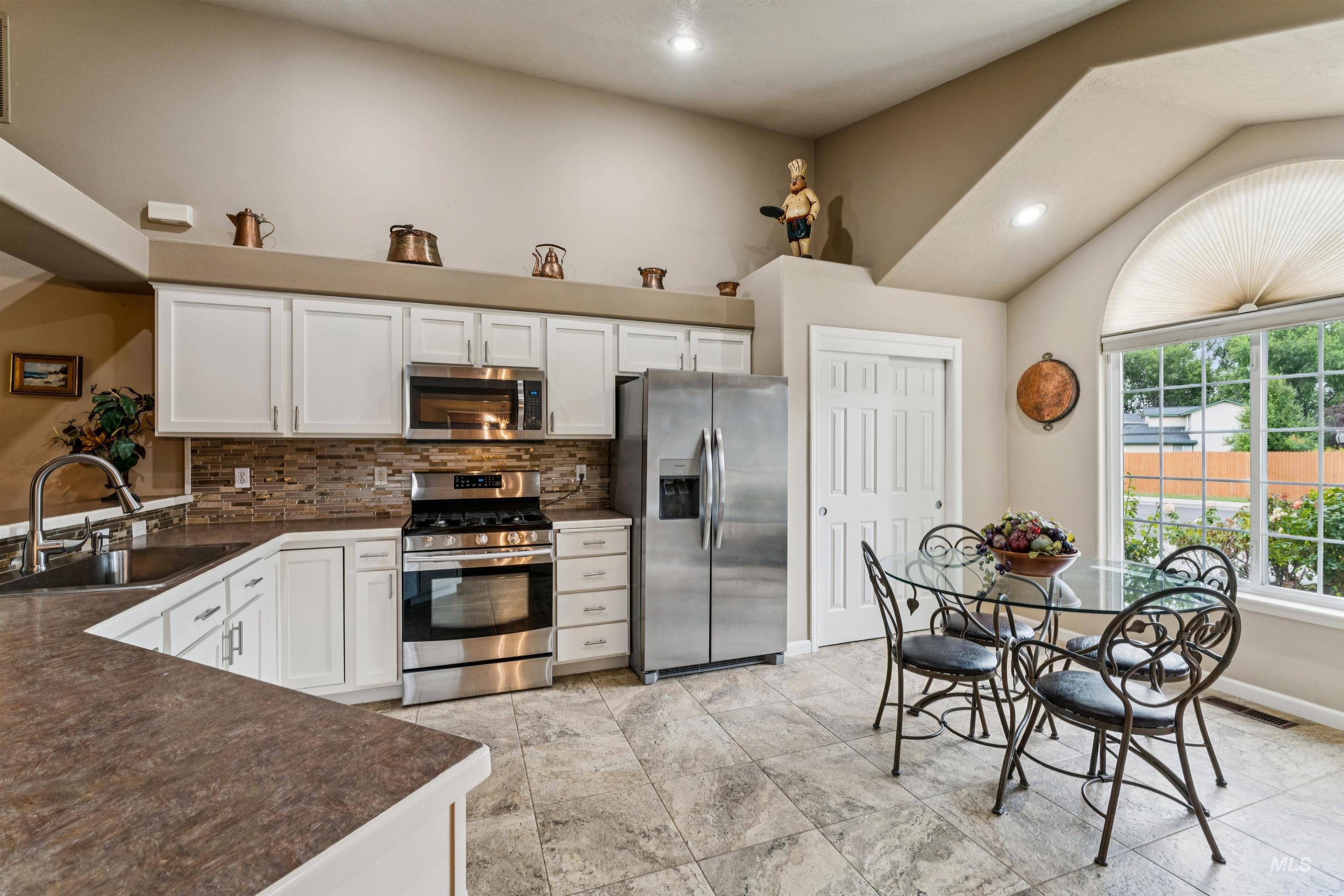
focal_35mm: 15
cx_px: 672
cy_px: 448
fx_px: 575
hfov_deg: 98.9
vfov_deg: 75.9
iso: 400
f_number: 13
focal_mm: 15.4
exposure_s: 1/4
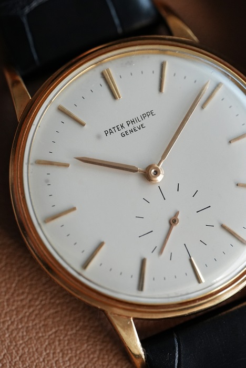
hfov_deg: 13.1
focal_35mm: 105
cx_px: 123
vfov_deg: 19.4
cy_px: 184
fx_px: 1075
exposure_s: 1/250
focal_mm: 105
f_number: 4
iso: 2500
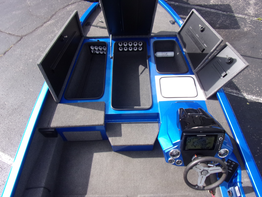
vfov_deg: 56.8
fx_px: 182
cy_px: 98
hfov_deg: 71.6
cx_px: 131
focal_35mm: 24
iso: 80
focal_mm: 4.3
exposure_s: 1/420
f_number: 3.3
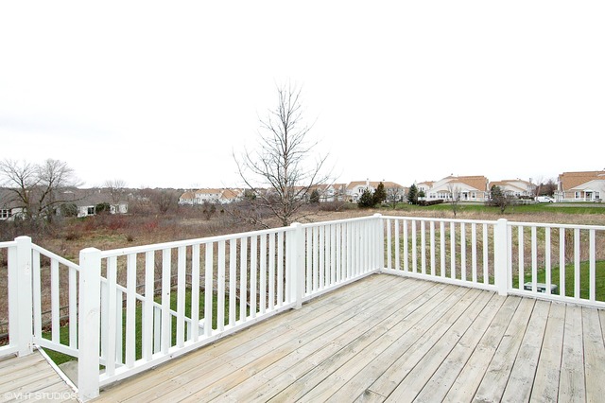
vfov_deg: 67.3
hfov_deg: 90.0
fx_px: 302
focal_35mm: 18
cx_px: 302
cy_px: 202
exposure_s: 1/500
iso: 800
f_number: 8
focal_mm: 12
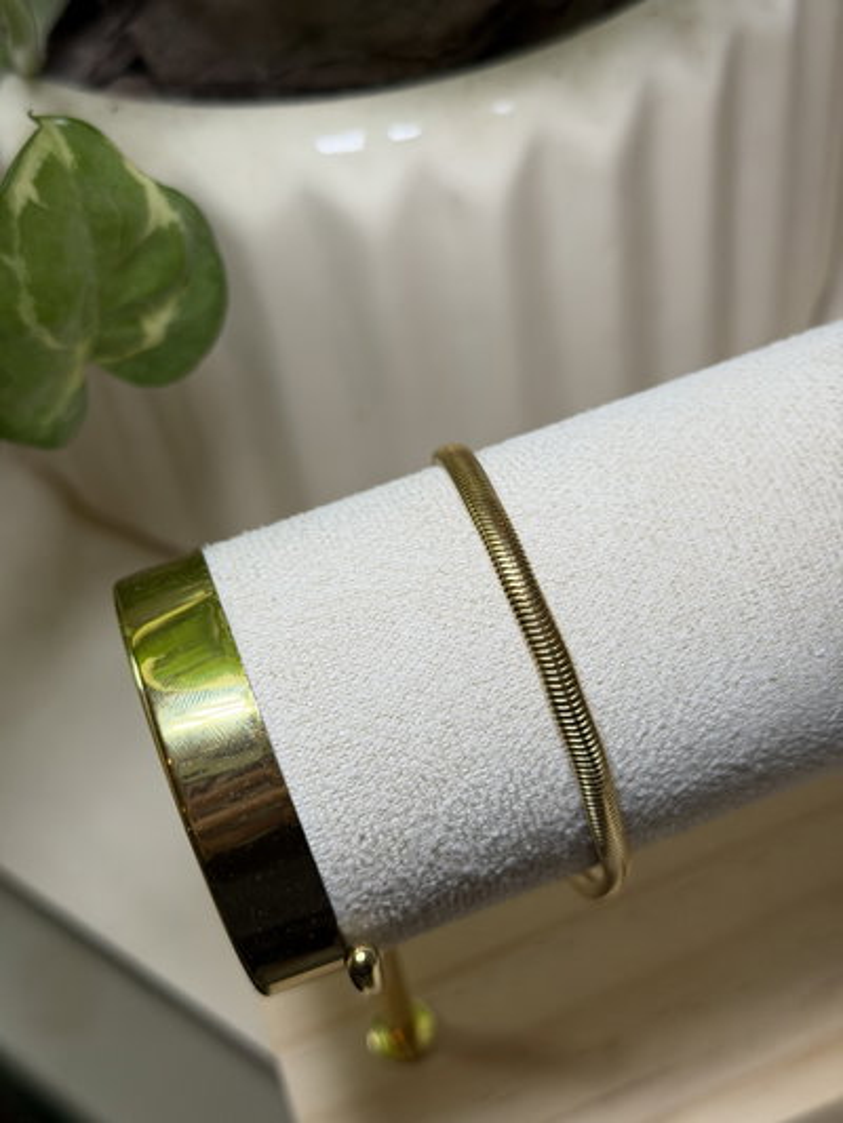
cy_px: 562
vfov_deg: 39.6
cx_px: 422
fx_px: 1558
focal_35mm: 48
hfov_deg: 30.3
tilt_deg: -49.6
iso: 64
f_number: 1.78
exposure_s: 1/197
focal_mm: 6.76
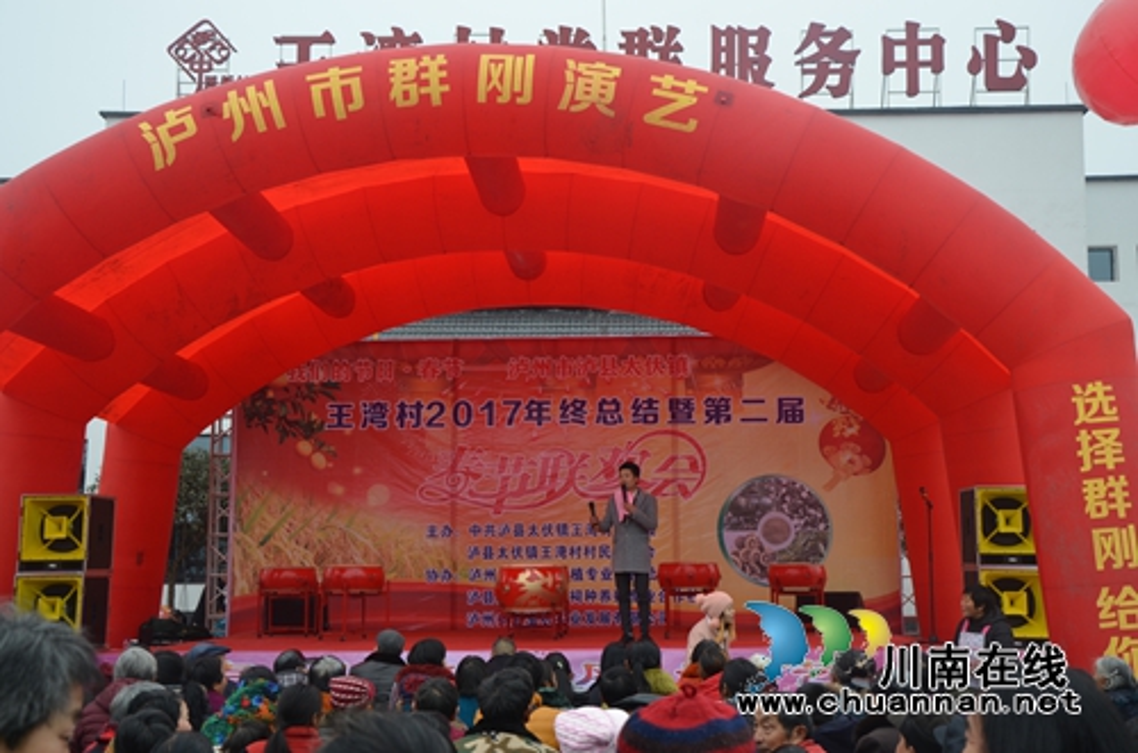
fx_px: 1419
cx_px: 569
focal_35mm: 45
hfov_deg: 43.7
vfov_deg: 29.7
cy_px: 376
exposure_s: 1/125
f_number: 5.6
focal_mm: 30
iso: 200
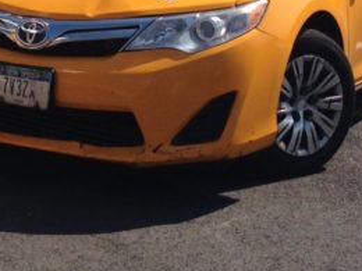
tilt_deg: -4.3
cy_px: -160
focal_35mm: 130
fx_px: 1359
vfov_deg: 10.9
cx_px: 134
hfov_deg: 15.1
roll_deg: +0.8
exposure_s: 1/2358
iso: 50
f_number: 2.4
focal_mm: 4.12
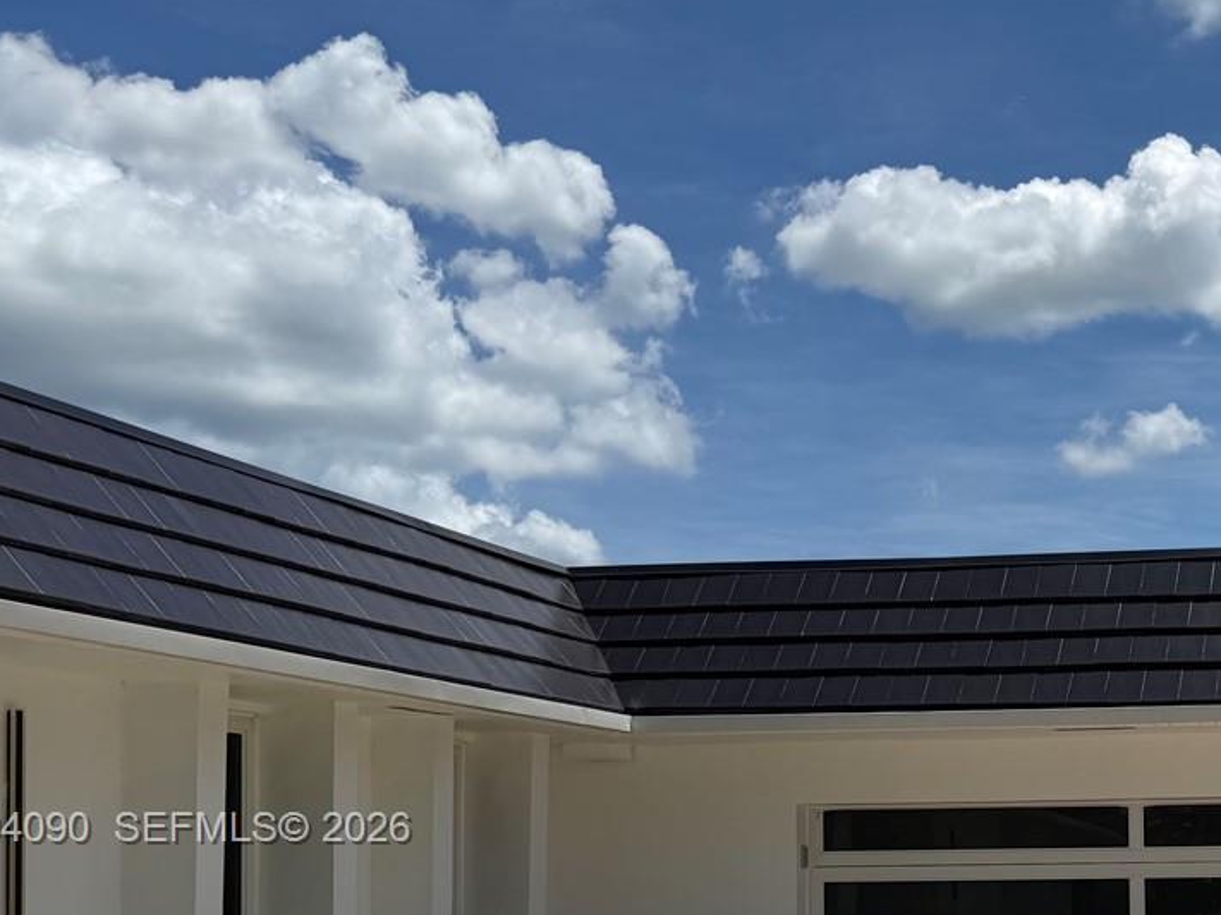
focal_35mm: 54
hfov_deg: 32.4
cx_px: 1250
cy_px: 831
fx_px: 1904
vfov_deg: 26.1
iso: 80
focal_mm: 6.76
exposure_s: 1/10309
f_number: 1.78
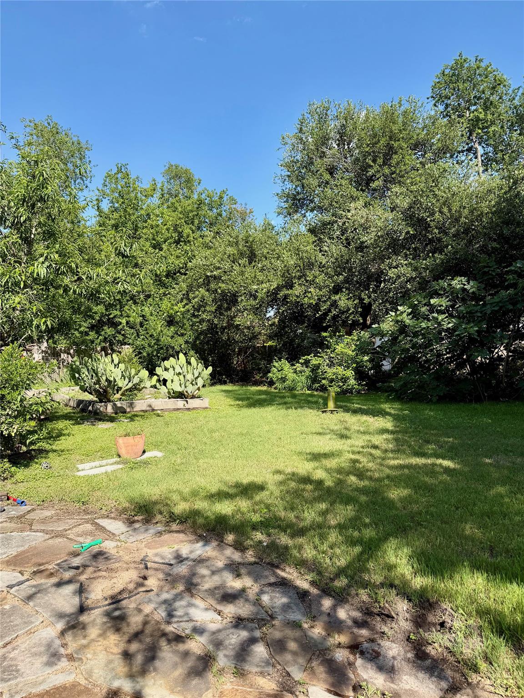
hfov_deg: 56.8
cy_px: 349
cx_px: 262
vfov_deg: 71.6
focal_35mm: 24
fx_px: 484
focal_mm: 6.76
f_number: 1.78
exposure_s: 1/2000
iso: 80
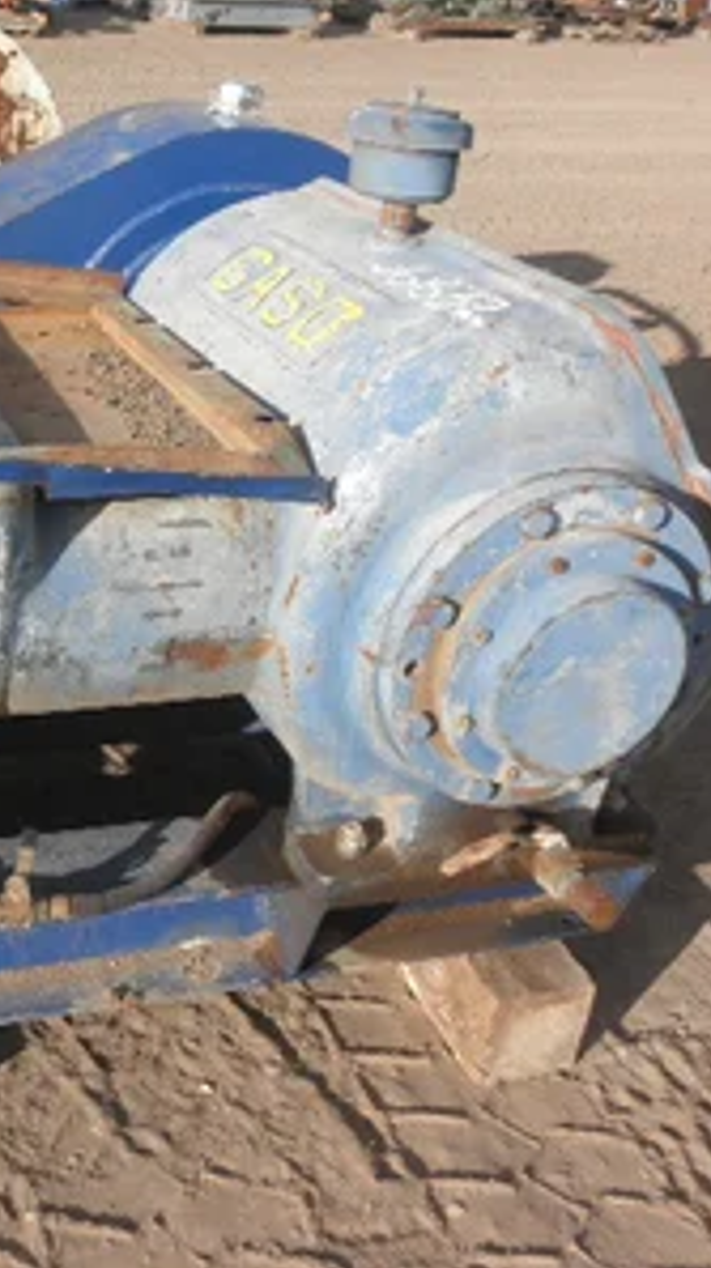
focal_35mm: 41
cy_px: 634
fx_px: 1378
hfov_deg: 27.6
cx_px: 34
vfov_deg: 49.4
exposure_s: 1/100
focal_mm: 5
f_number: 8.5
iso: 64
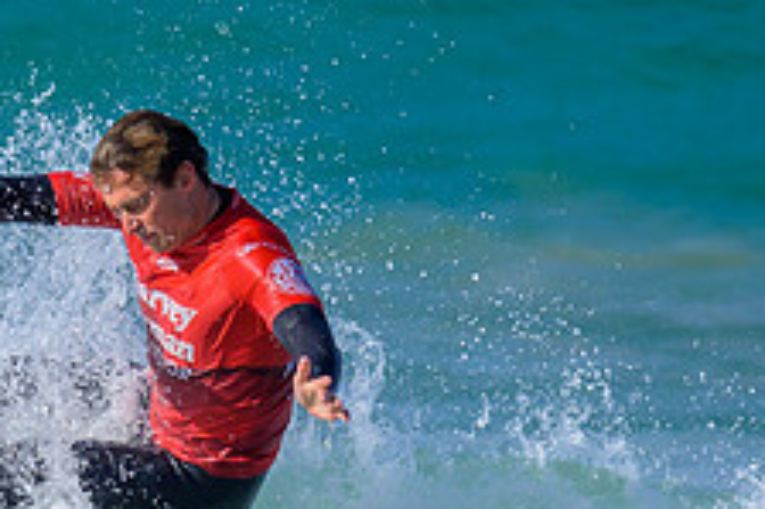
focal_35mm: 2844
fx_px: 60389
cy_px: 398
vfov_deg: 0.5
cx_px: -174
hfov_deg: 0.7
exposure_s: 1/2000
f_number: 6.3
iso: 320
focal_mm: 800
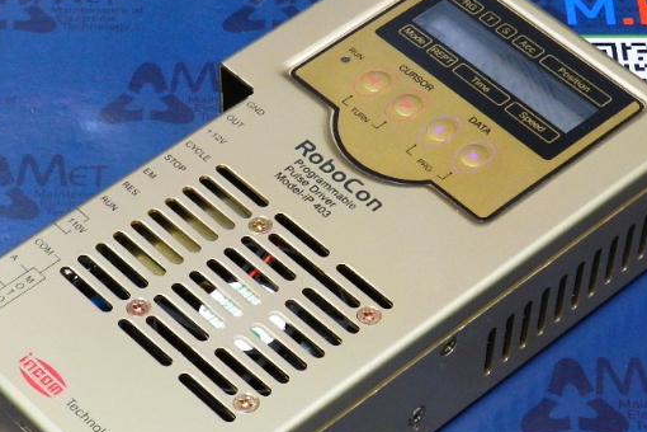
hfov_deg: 18.4
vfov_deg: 12.3
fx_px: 1995
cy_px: 291
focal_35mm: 111
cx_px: 294
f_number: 5.6
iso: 400
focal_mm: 12.1
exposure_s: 1/6
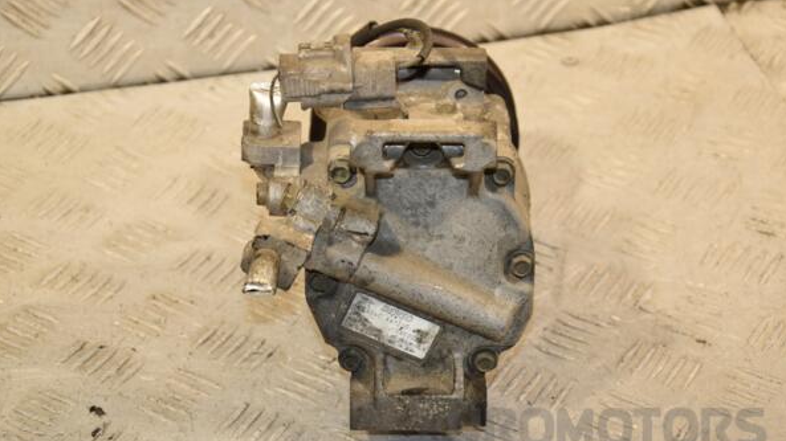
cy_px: 252
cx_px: 394
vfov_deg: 11.5
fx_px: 2187
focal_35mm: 105
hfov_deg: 20.4
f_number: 6.3
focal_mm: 66
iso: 800
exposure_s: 1/200
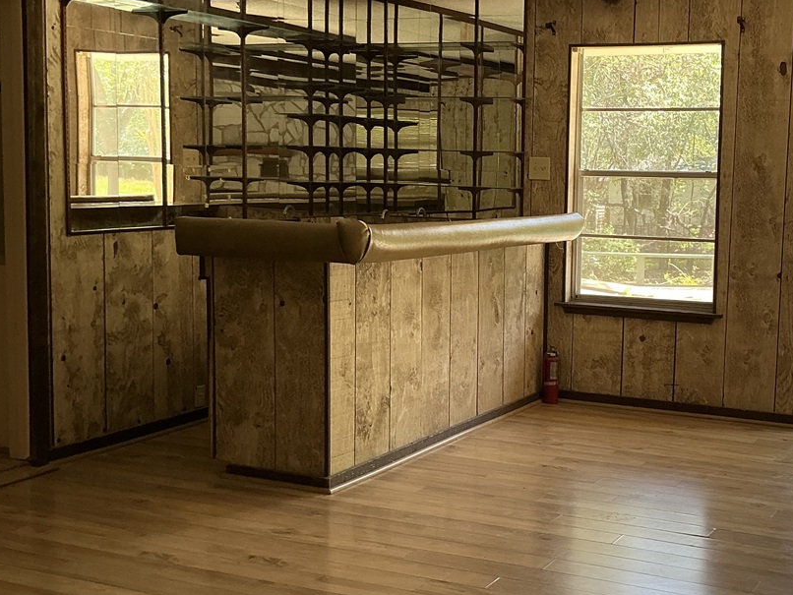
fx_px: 1146
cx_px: 539
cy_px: 294
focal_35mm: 50
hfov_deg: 37.7
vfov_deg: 29.1
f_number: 1.8
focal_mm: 3
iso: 50
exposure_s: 1/122
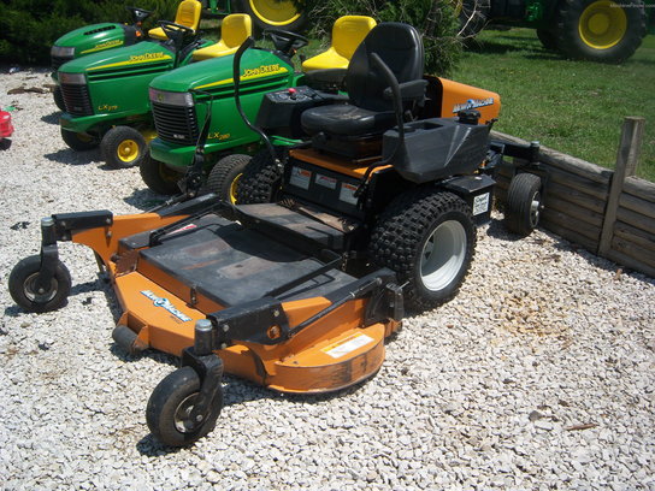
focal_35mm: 36
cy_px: 246
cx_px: 328
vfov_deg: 39.7
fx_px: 681
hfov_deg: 51.4
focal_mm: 7.5
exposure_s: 1/640
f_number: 4.8
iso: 80
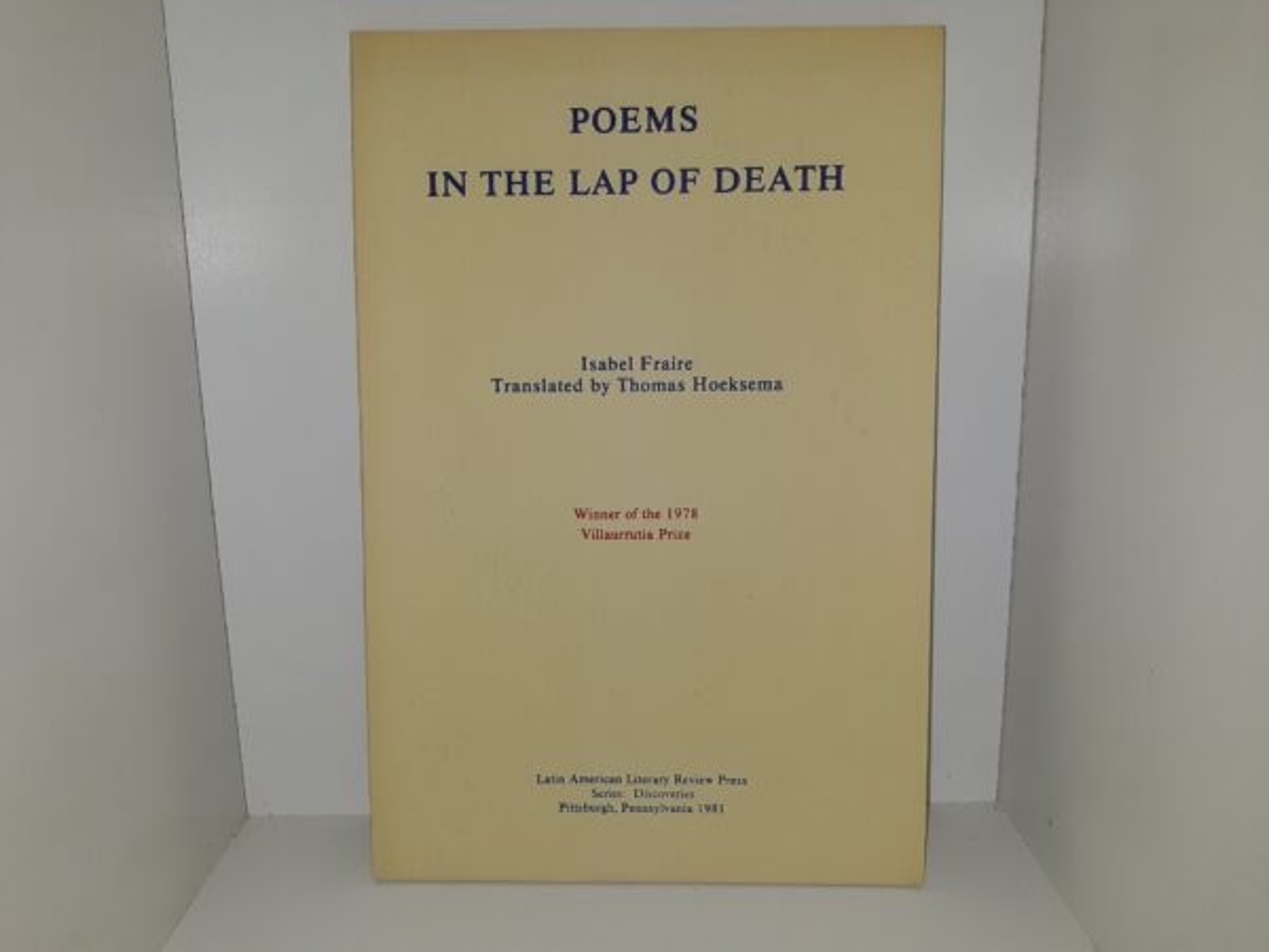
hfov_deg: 63.4
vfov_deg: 49.7
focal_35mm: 28
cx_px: 634
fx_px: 1026
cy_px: 476
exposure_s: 1/330
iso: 40
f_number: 1.7
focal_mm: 3.7
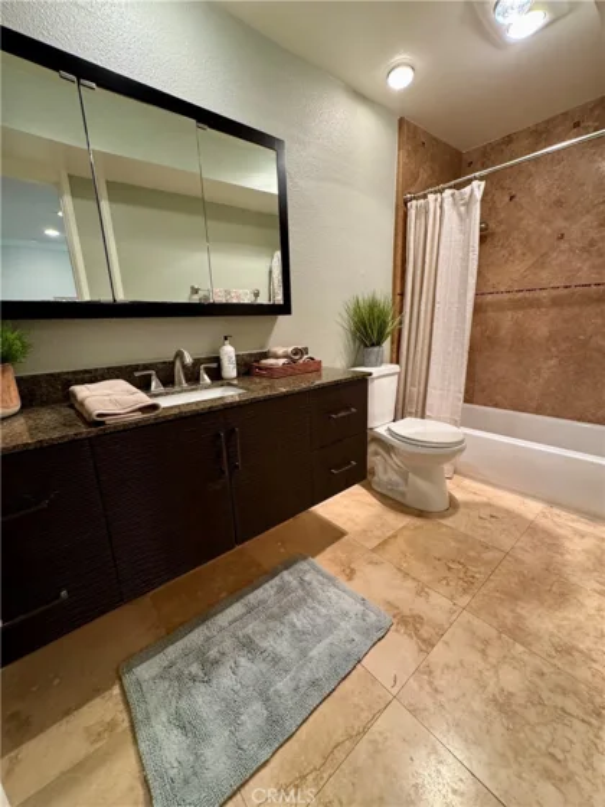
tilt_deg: -14.6
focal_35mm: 14
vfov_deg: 102.1
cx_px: 302
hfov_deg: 85.7
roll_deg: +2.1
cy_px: 404
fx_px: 326
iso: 320
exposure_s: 1/120
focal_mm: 2.22
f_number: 2.2
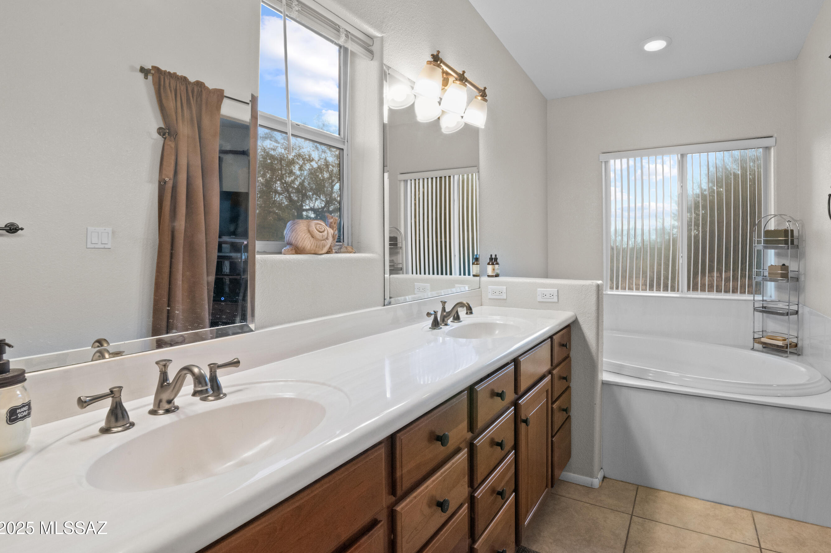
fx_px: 415
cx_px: 450
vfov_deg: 67.1
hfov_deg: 89.9
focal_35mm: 18
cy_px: 245
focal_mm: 16
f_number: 22
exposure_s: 1/10
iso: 1600
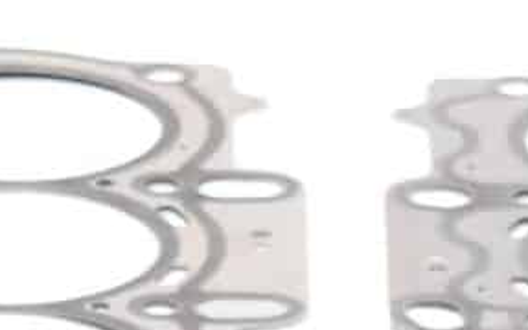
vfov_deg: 3.1
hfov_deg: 5.1
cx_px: 465
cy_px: 973
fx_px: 5968
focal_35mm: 415
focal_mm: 38
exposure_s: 1/125
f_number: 5.6
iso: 400
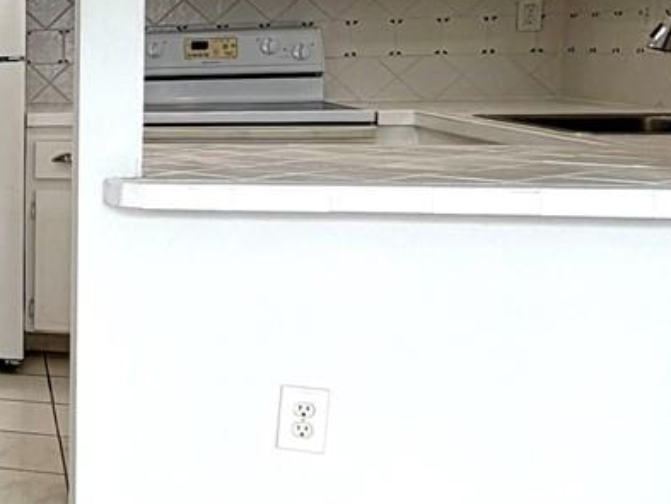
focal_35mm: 57
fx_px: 1105
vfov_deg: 25.5
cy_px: 155
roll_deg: +1.7
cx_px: -400
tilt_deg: -5.6
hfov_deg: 24.2
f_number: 2.2
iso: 50
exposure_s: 1/120
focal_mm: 2.22
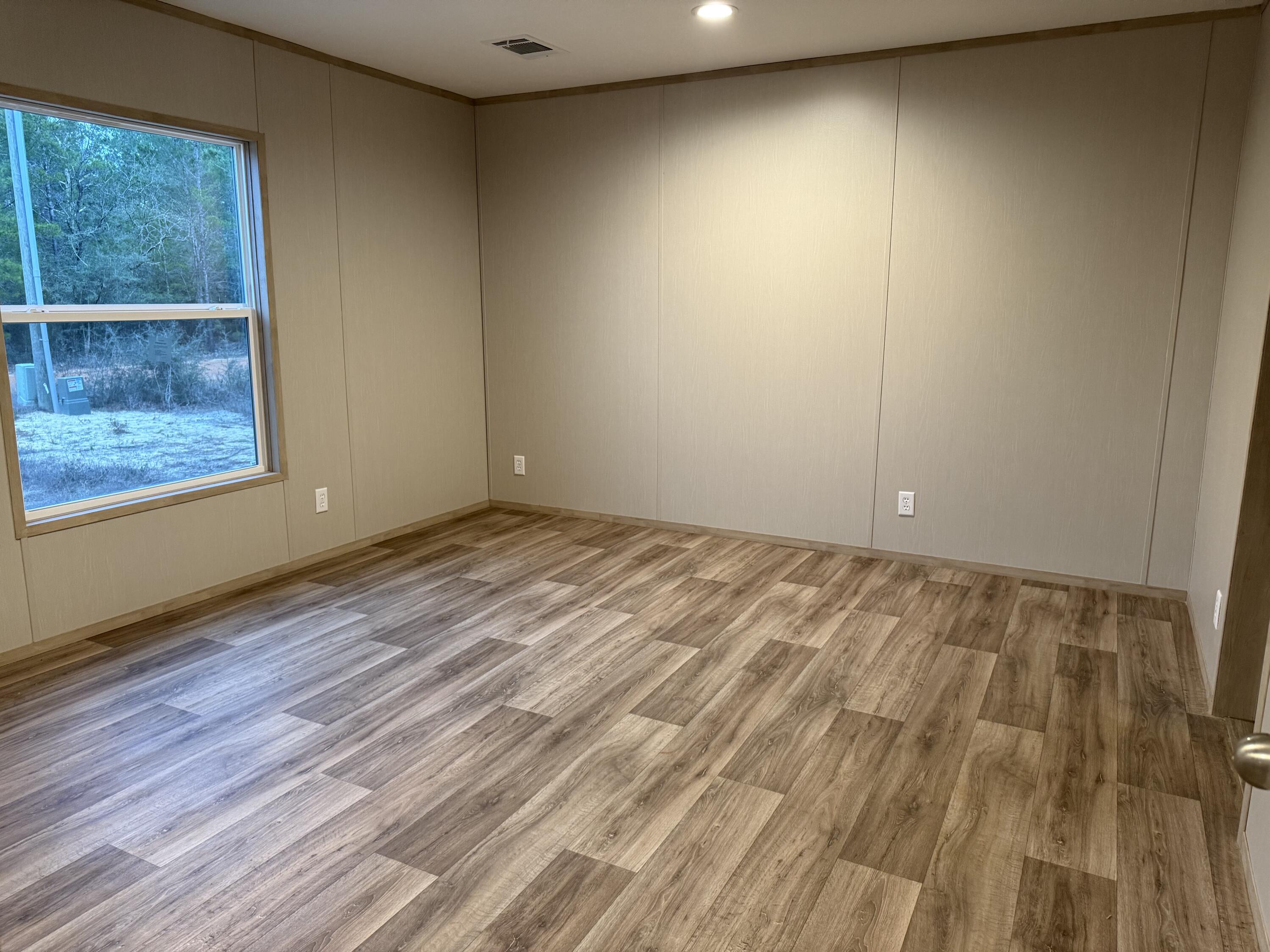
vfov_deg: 56.8
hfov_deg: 71.6
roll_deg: +0.1
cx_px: 635
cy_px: 476
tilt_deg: -10.0
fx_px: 881
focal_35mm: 24
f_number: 1.78
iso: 250
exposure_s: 1/60
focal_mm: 6.76
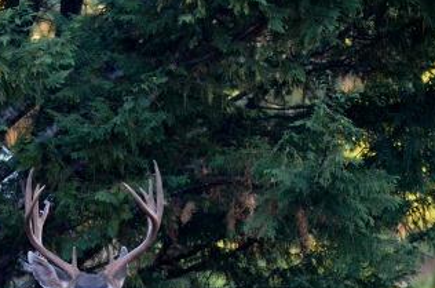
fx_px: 6231
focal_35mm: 517
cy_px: 287
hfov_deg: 4.0
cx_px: 91
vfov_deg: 2.6
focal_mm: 170
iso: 1600
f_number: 5
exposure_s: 1/60
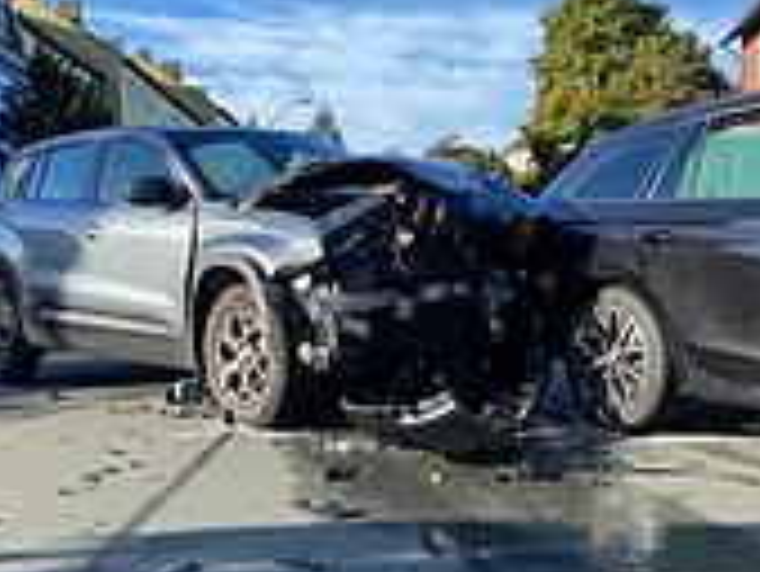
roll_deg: +1.9
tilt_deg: -0.5
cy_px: 324
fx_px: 1186
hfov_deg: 35.3
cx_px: 274
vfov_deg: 27.0
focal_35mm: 54
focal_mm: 4.25
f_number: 1.8
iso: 32
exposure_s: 1/912
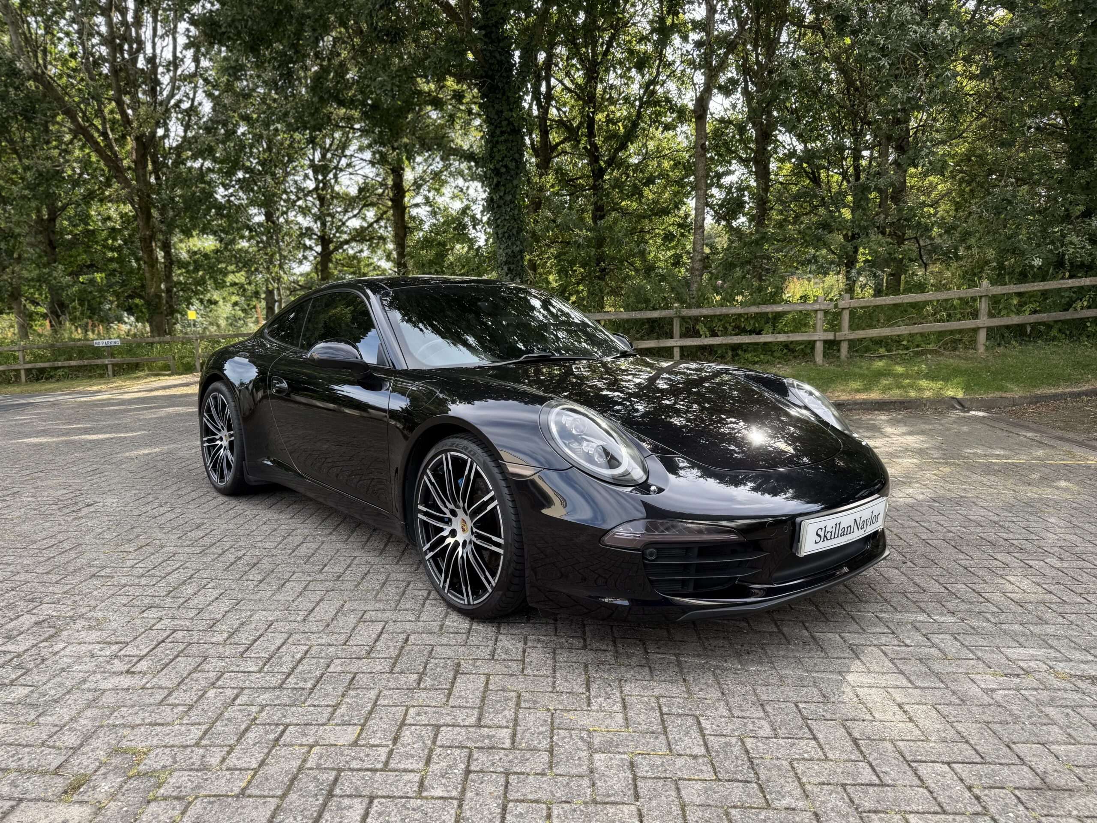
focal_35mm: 24
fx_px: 761
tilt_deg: -7.8
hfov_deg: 71.6
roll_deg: -0.5
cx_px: 548
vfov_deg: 56.8
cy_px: 412
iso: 80
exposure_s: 1/689
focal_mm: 6.76
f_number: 1.78
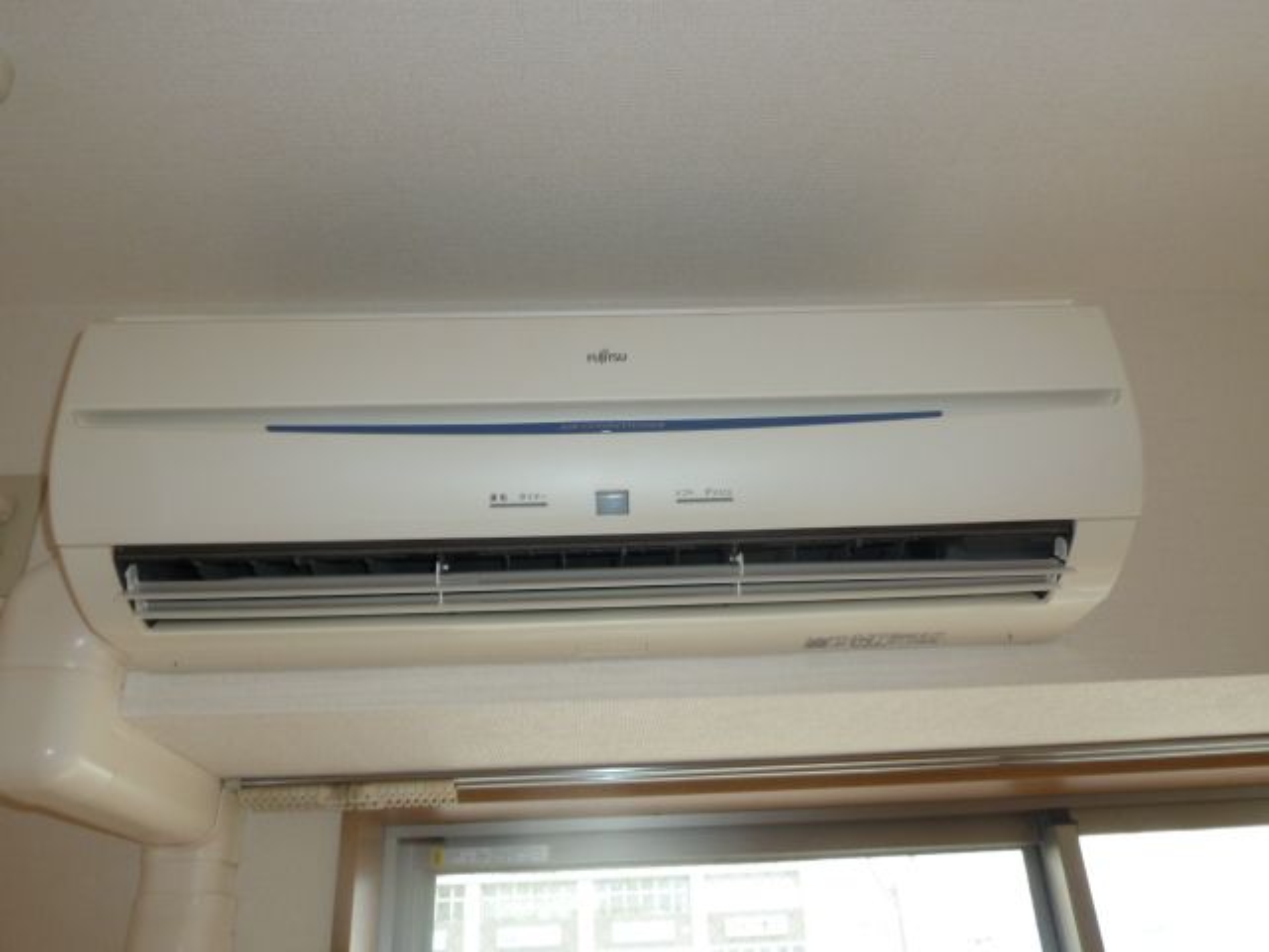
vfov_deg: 51.4
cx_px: 634
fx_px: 990
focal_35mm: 27
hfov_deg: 65.3
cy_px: 476
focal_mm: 4.4
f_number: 3.3
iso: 125
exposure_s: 1/30
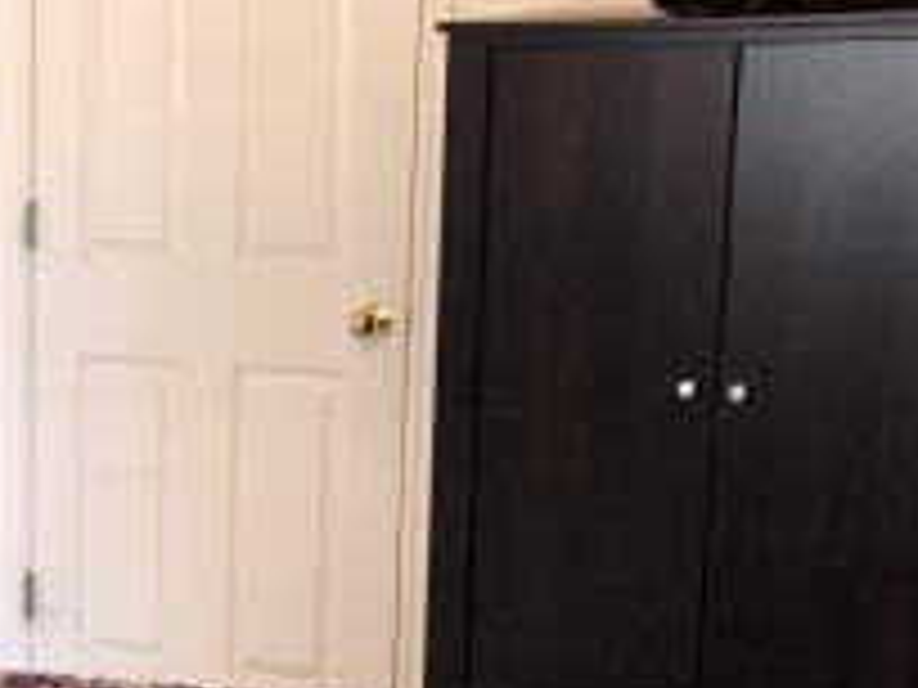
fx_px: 2334
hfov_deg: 20.0
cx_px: -342
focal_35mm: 88
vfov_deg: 16.5
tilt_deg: -12.2
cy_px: 639
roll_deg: +1.2
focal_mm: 4
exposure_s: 1/60
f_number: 1.8
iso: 100
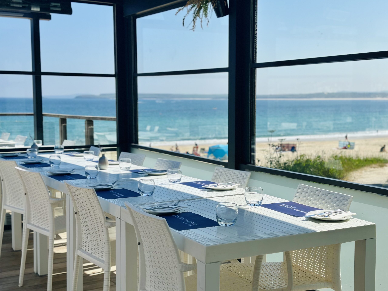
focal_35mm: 48
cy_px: 146
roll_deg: -0.1
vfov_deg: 30.3
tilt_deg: -6.6
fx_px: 538
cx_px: 194
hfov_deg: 39.7
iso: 100
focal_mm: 6.86
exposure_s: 1/7092
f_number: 1.78
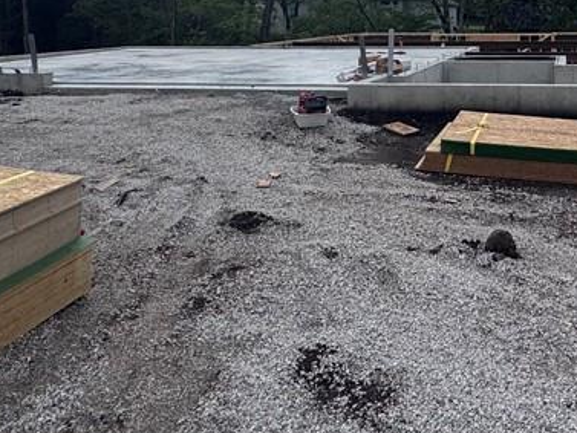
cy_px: -58
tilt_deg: +5.8
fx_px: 634
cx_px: 476
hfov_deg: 46.0
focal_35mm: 38
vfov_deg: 32.5
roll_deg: +0.4
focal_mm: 2.22
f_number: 2.2
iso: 50
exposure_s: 1/4132
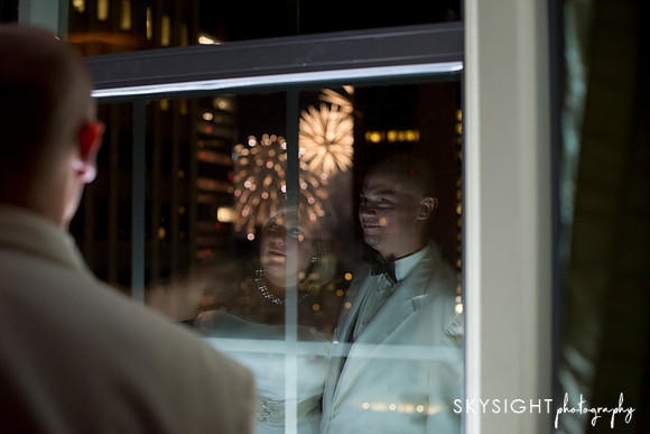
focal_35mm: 50
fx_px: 903
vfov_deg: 27.0
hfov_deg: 39.6
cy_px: 217
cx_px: 325
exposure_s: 1/100
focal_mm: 50
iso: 2500
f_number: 2.8
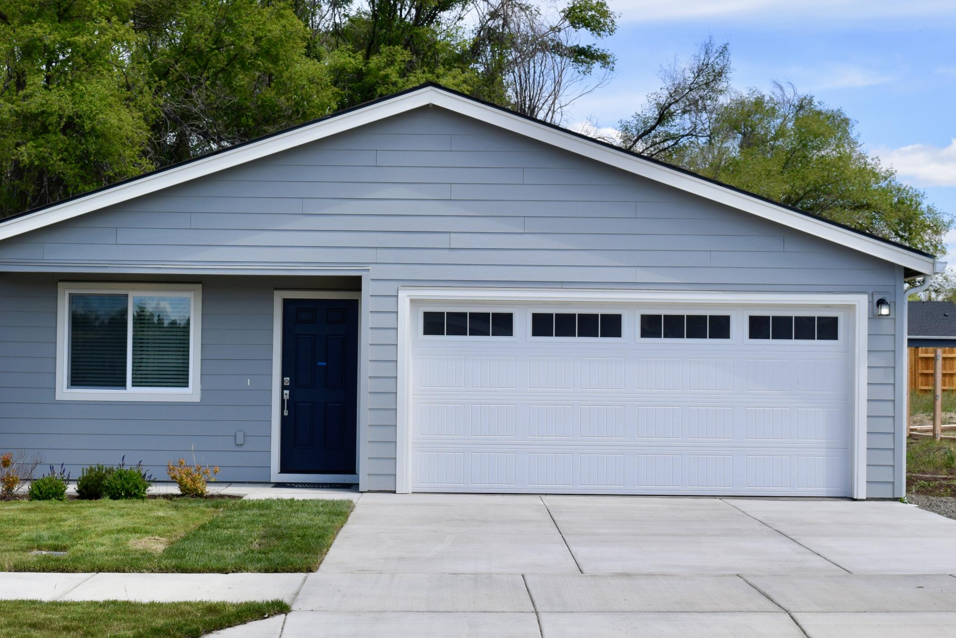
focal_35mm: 63
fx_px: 1673
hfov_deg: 31.9
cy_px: 336
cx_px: 449
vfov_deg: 21.6
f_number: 9
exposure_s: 1/320
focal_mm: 30
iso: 200
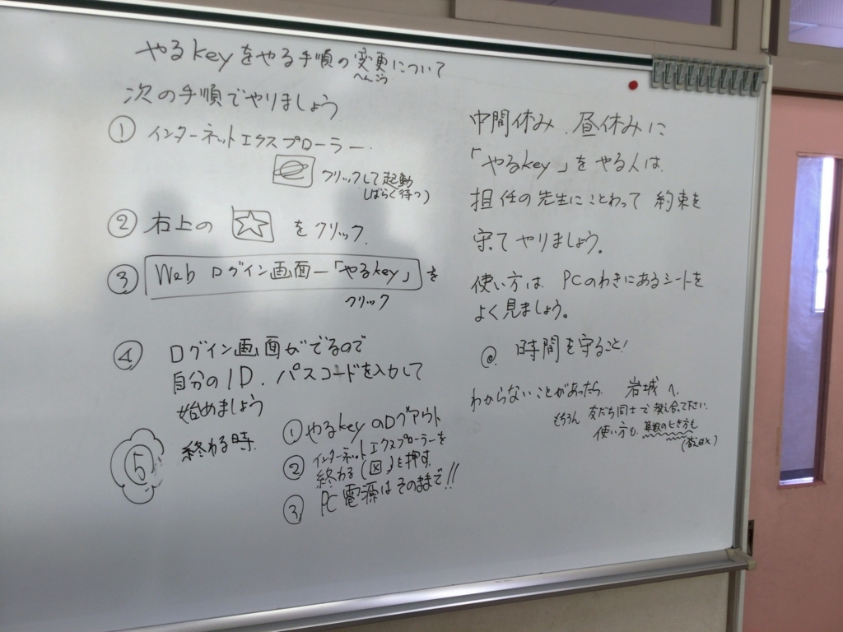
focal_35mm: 31
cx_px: 422
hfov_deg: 58.4
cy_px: 316
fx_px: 755
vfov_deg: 45.4
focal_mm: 3.3
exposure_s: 1/60
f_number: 2.4
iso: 25
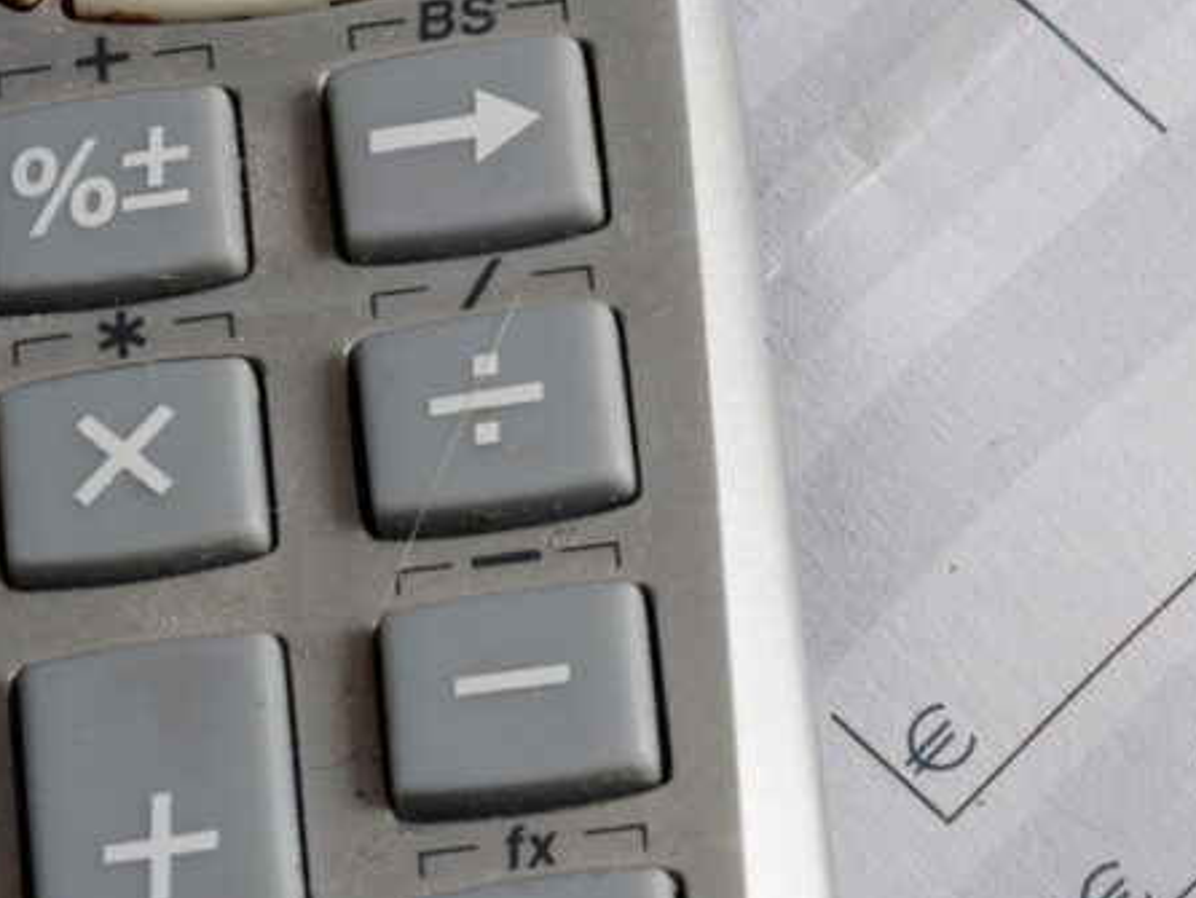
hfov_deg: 10.8
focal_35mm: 182
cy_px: 696
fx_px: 6295
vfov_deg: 8.2
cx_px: 802
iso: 100
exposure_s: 1/160
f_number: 16
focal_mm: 55
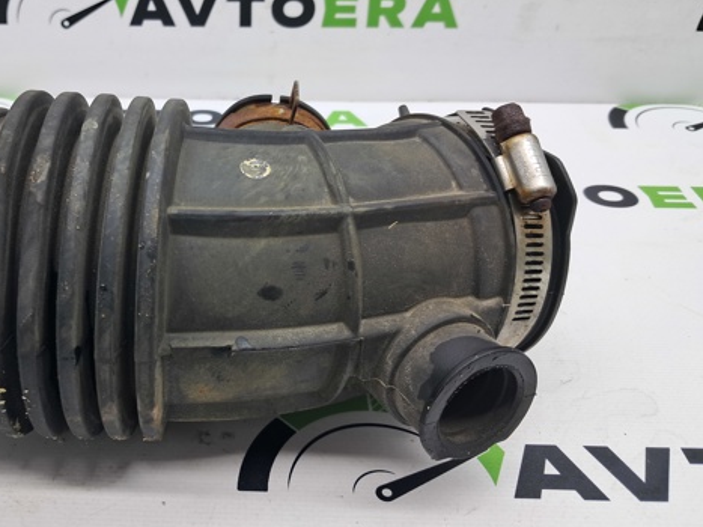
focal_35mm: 37
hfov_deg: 49.1
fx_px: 751
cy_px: 230
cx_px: 223
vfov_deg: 38.6
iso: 50
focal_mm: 4
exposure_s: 1/50
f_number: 1.8
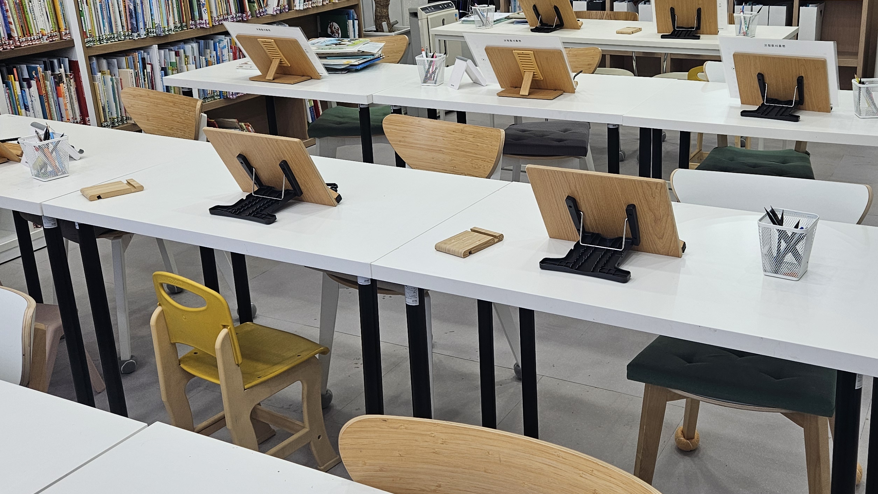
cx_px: 555
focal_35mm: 40
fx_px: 931
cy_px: 178
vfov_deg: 29.6
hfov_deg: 49.9
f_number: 1.8
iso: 50
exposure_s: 1/120
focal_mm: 5.4
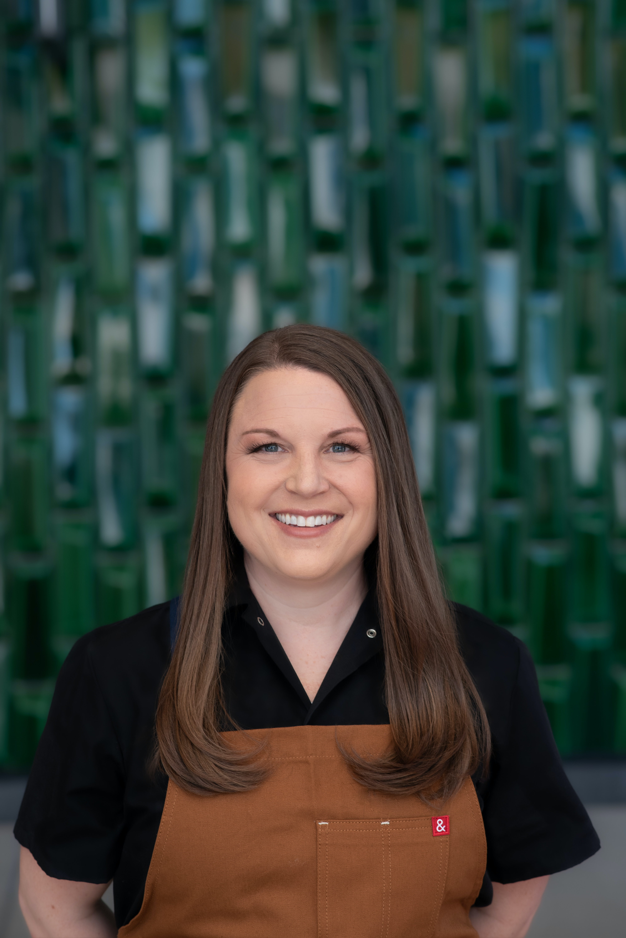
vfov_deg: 23.9
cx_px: 313
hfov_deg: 16.1
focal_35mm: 85
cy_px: 469
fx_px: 2215
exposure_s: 1/320
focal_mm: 85
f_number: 4
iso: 250
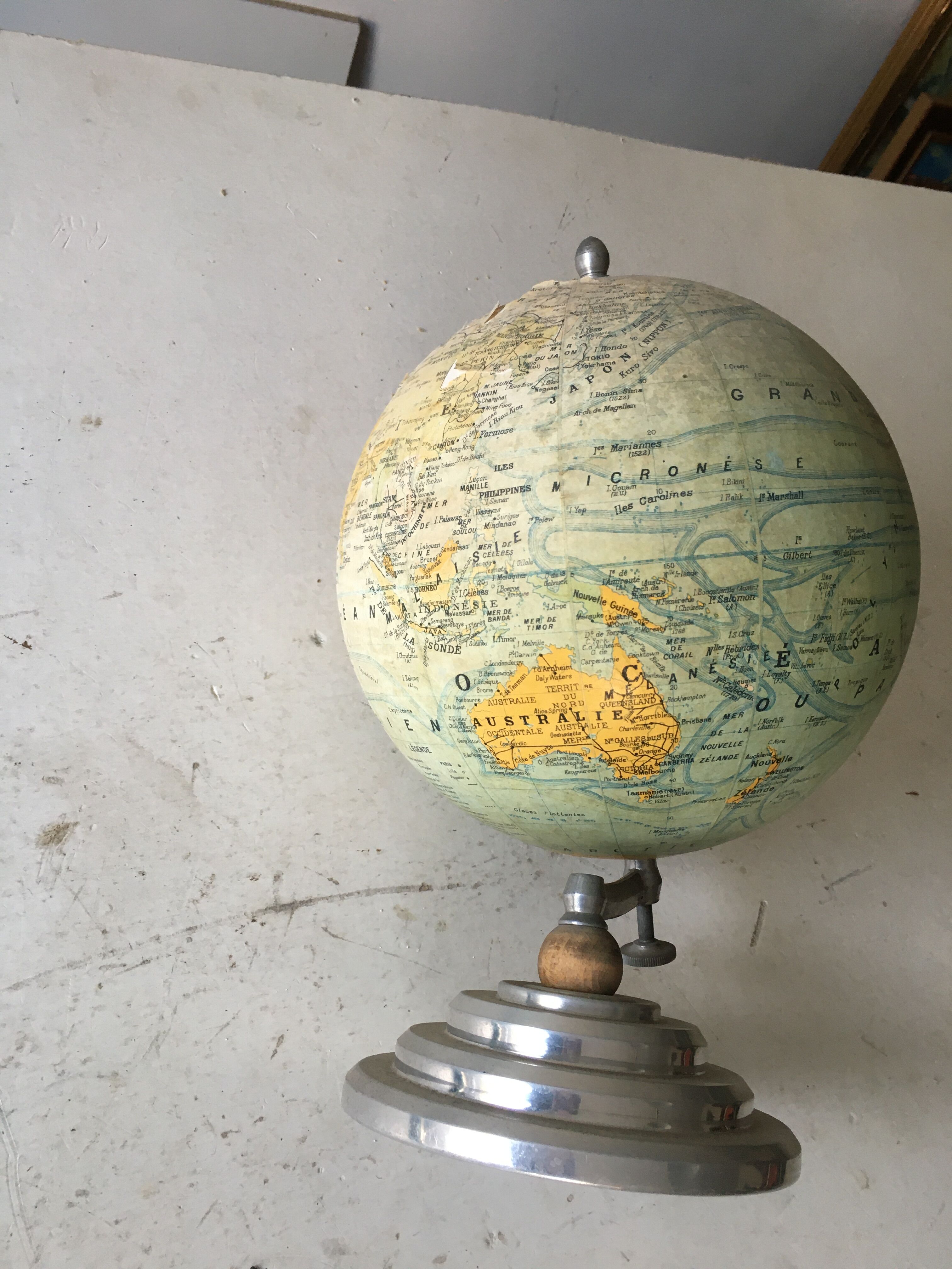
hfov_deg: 48.2
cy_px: 634
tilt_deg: -53.2
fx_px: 1063
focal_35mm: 29
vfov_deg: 61.7
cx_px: 476
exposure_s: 1/33
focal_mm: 4.15
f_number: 2.2
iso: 80
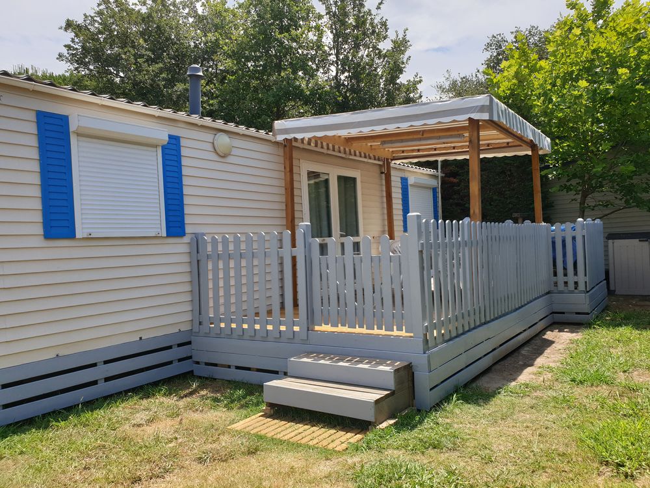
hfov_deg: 67.3
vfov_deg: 53.1
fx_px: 488
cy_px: 244
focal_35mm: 26
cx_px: 325
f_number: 2.4
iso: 50
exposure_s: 1/1383
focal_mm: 4.3
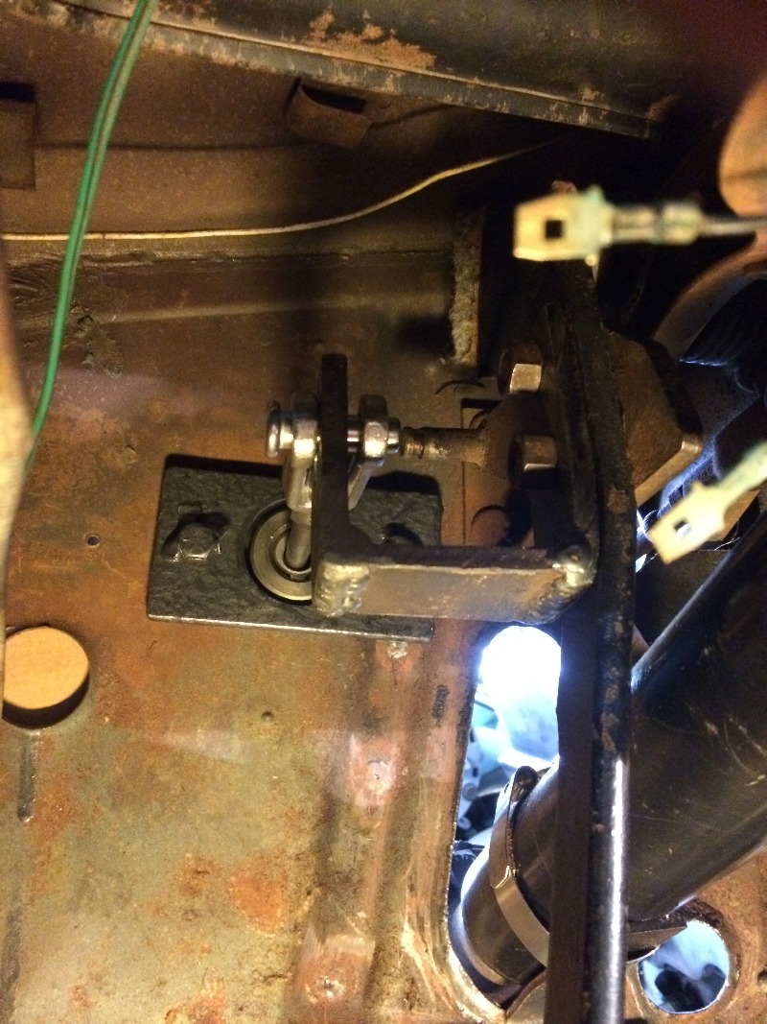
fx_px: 857
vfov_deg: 61.7
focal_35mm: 29
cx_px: 384
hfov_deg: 48.2
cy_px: 512
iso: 800
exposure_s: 1/15
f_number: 2.2
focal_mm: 4.15
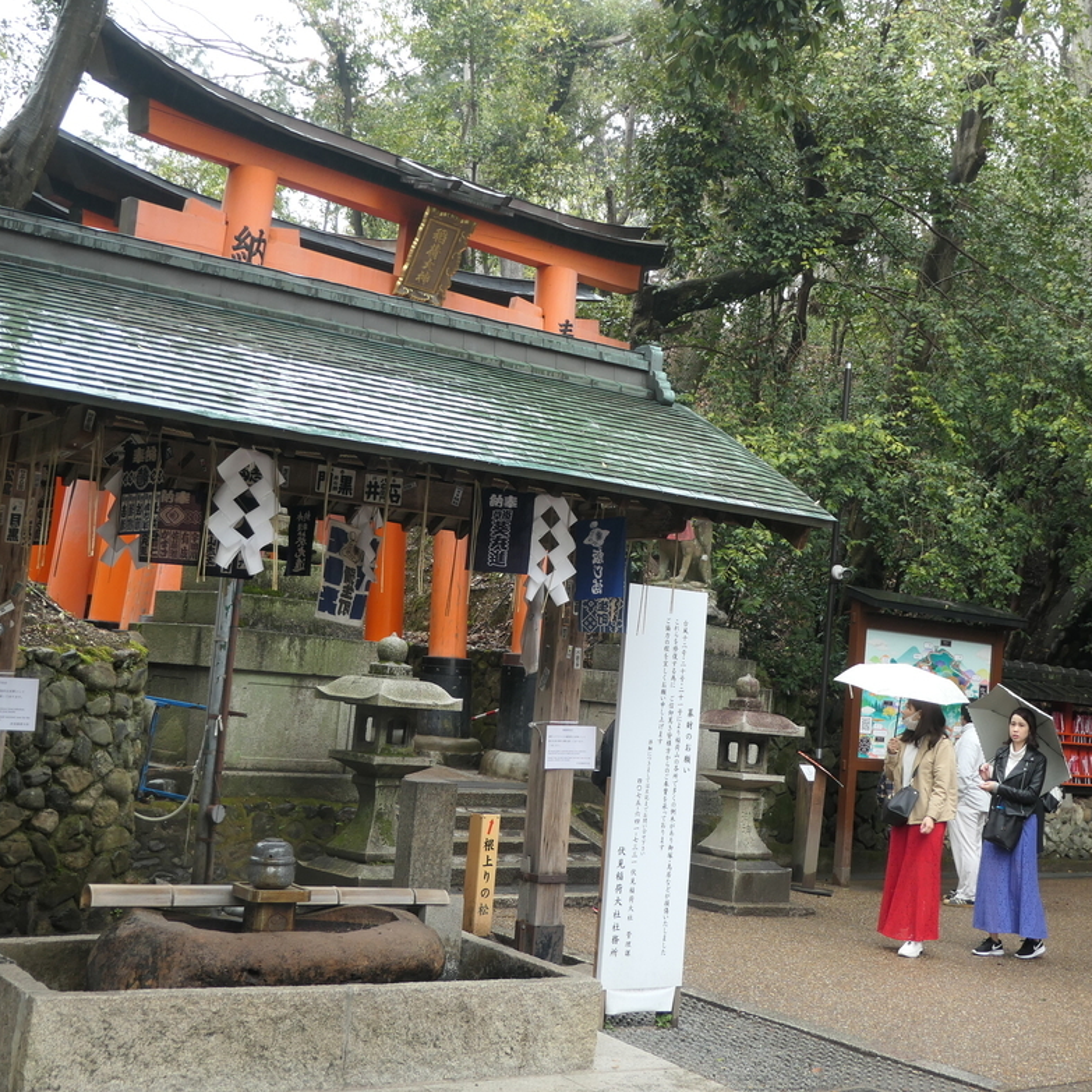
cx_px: 635
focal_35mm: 43
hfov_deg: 39.1
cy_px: 536
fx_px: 1535
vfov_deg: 39.2
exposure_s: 1/80
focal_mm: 12.2
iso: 250
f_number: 3.7
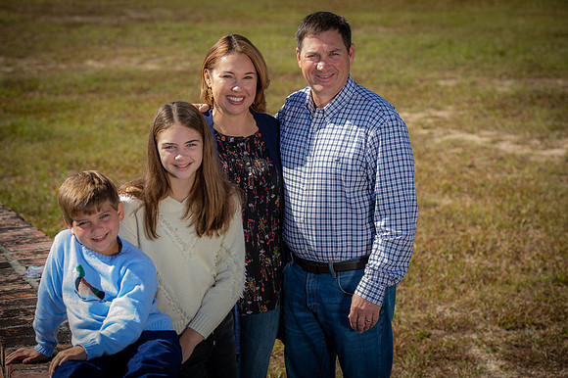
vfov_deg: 14.8
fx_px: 1451
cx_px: 284
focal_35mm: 92
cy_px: 189
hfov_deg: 22.2
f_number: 5
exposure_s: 1/250
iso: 50
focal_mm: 92
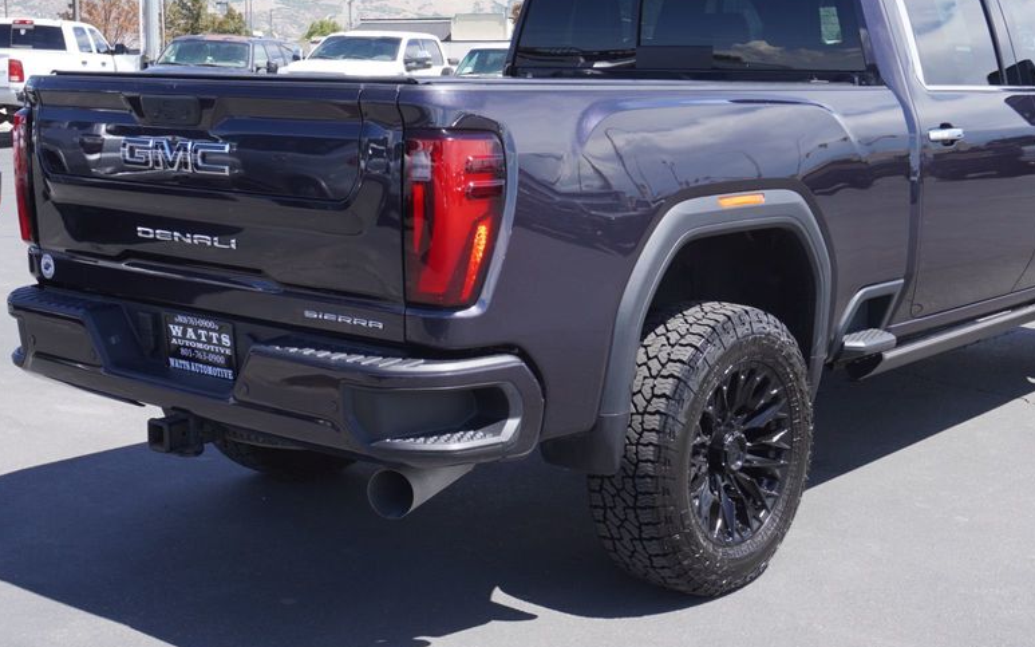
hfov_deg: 39.7
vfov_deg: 25.5
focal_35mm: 51
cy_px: 268
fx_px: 1429
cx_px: 593
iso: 100
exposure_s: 1/160
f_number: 7.1
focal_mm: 25
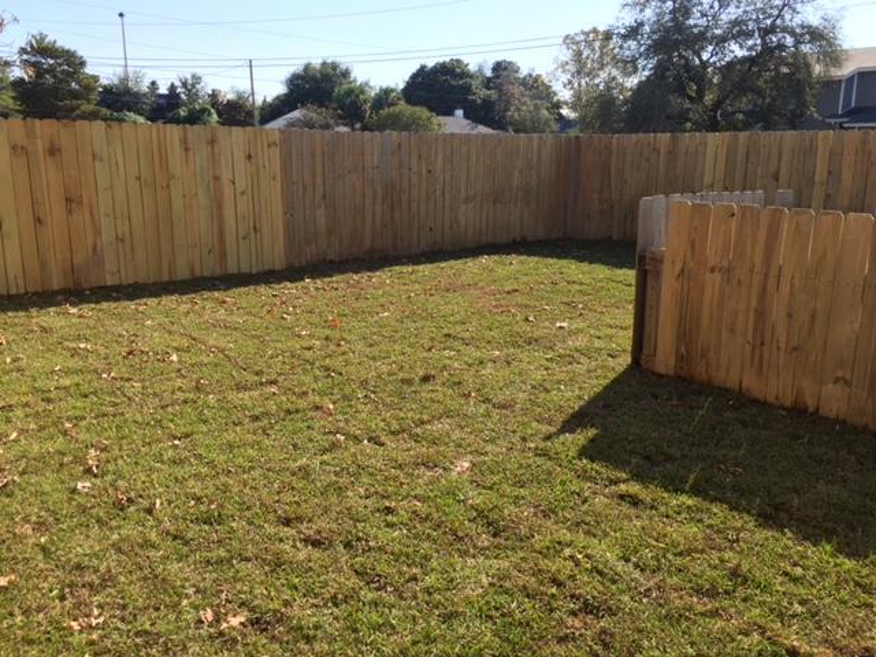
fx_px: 734
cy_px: 328
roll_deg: -0.2
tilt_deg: -12.5
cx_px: 438
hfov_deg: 61.7
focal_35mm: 29
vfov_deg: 48.2
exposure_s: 1/1014
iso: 32
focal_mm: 4.15
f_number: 2.2
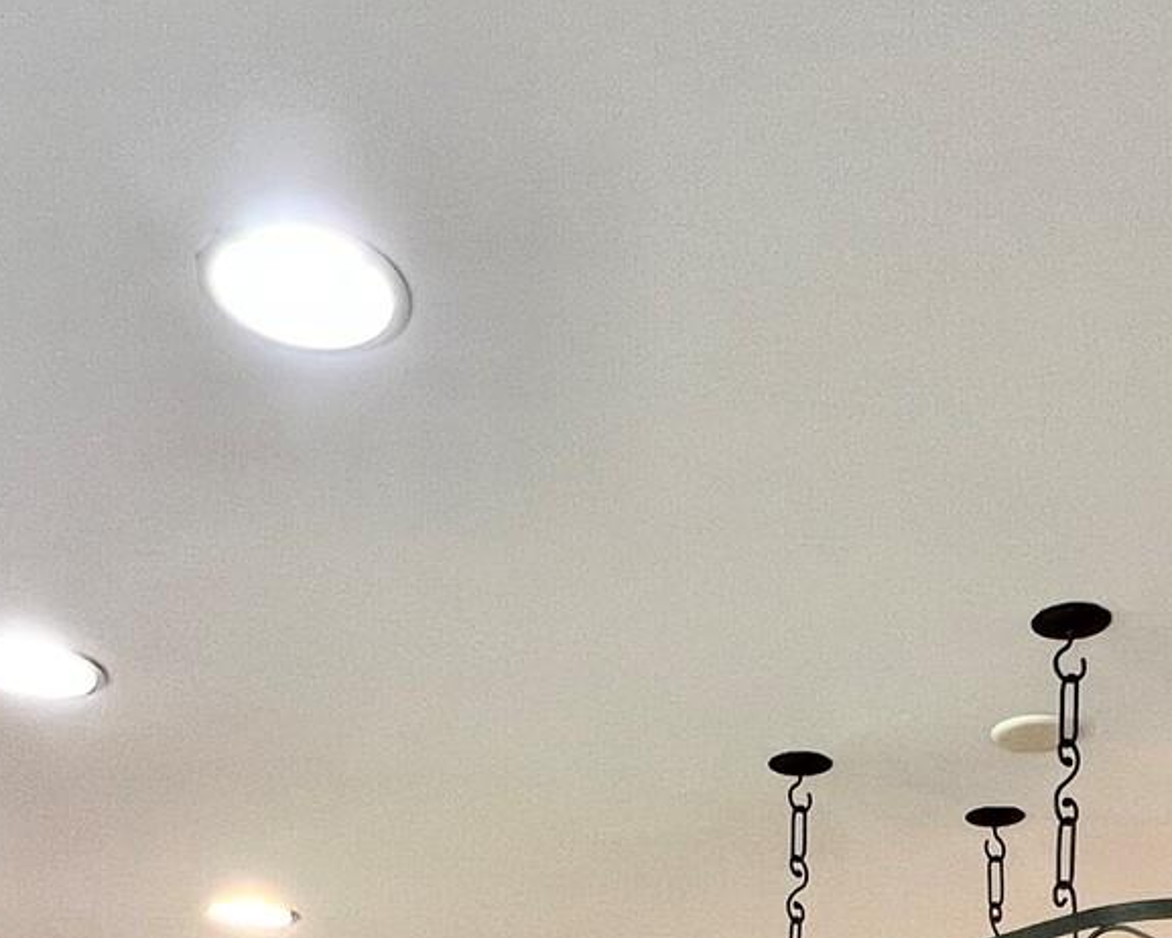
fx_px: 1561
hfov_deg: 40.8
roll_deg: -0.2
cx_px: 752
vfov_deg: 25.1
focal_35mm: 45
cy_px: 1423
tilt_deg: -1.6
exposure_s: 1/60
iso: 125
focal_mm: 1.57
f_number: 1.8
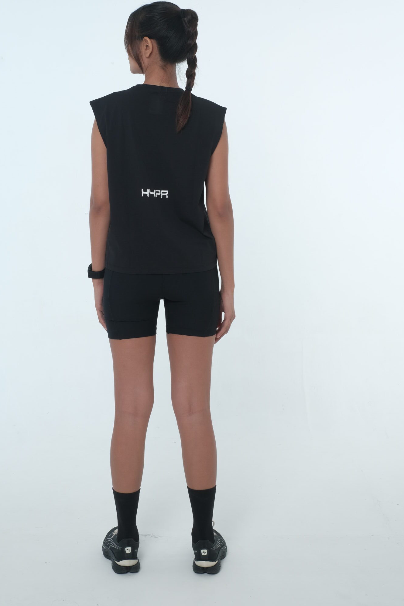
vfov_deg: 29.6
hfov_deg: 20.0
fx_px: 1145
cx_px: 164
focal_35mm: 68
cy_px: 232
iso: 200
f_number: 10
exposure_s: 1/200
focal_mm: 35
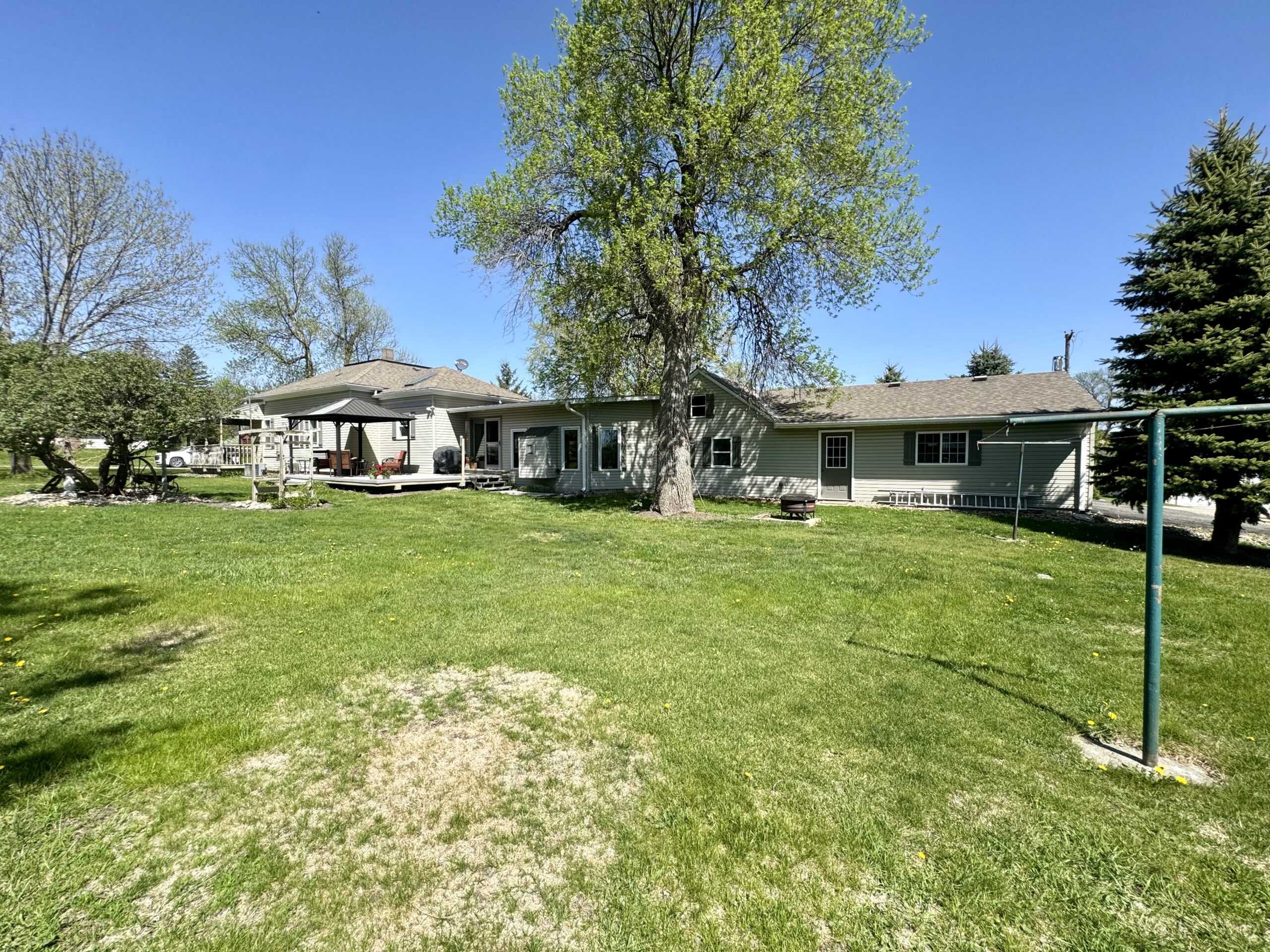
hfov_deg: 102.1
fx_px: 514
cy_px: 476
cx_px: 635
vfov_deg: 85.7
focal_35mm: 14
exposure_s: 1/1277
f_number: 2.2
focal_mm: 2.22
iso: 50
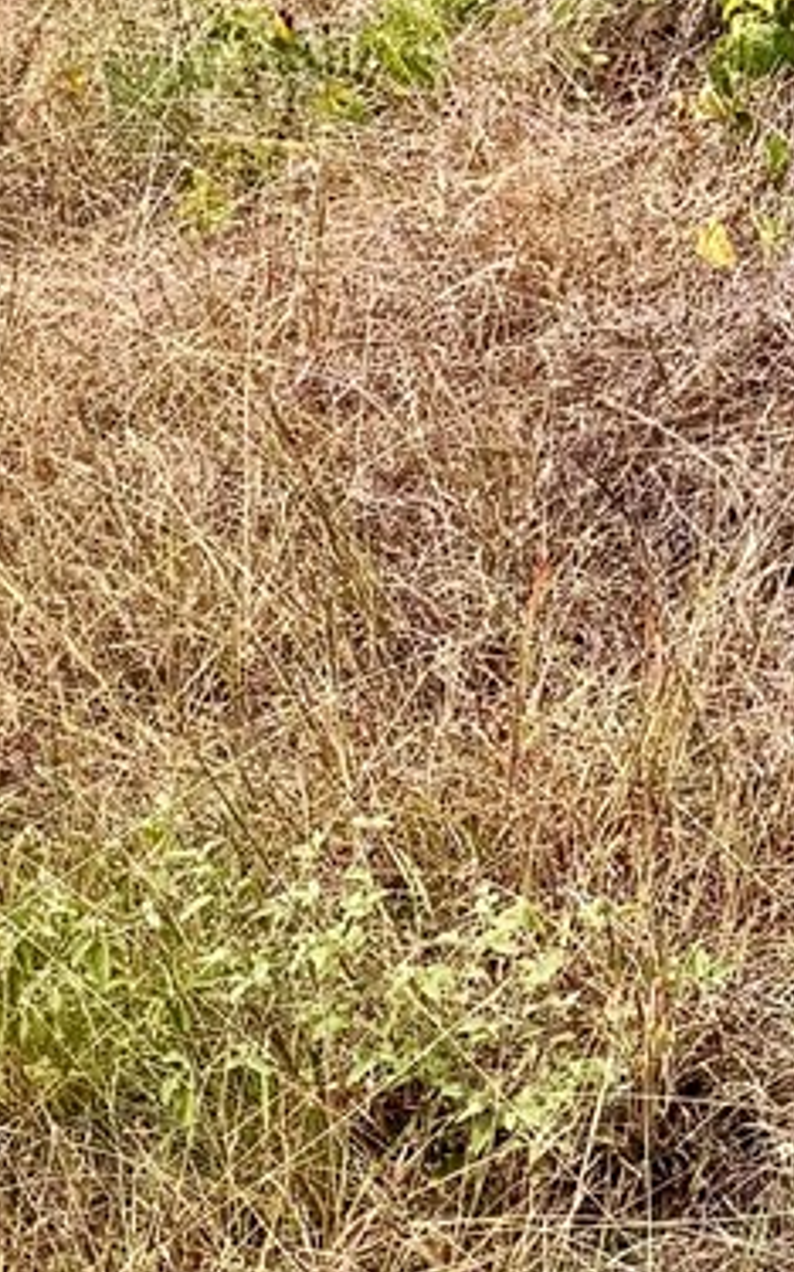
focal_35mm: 139
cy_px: 326
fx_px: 4818
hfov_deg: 9.4
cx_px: 200
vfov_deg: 15.0
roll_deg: -2.1
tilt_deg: -15.6
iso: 80
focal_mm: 6.76
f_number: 1.78
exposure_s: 1/2710
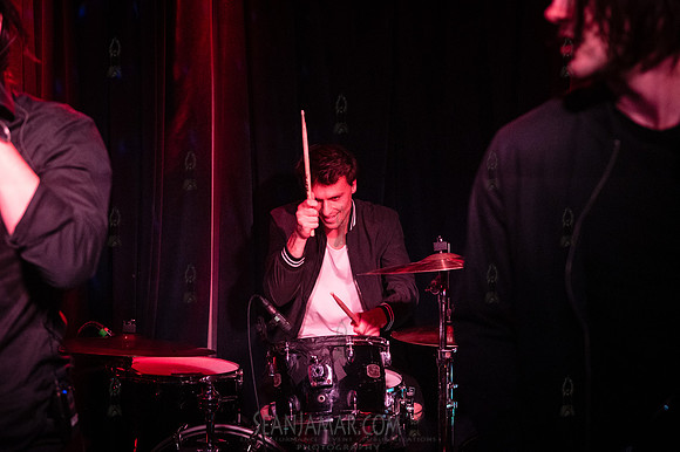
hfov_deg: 39.6
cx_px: 340
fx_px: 944
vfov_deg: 27.0
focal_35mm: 50
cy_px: 226
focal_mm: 50
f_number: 3.5
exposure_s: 1/250
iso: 12800
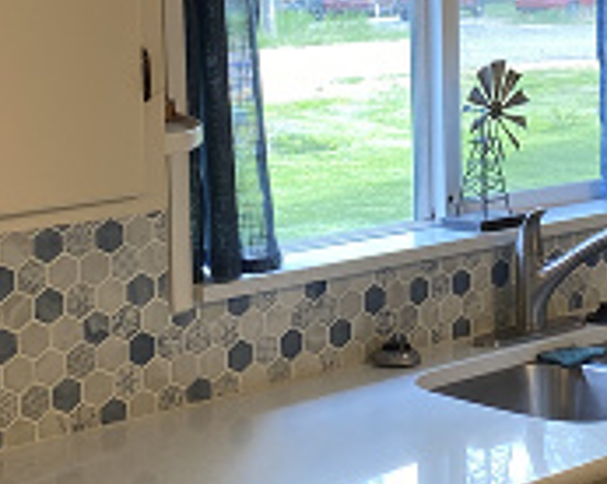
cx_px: 516
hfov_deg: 20.1
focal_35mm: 94
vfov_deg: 16.1
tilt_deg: -2.9
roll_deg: +1.5
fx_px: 1687
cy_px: 49
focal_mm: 4.25
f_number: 1.8
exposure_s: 1/60
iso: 80
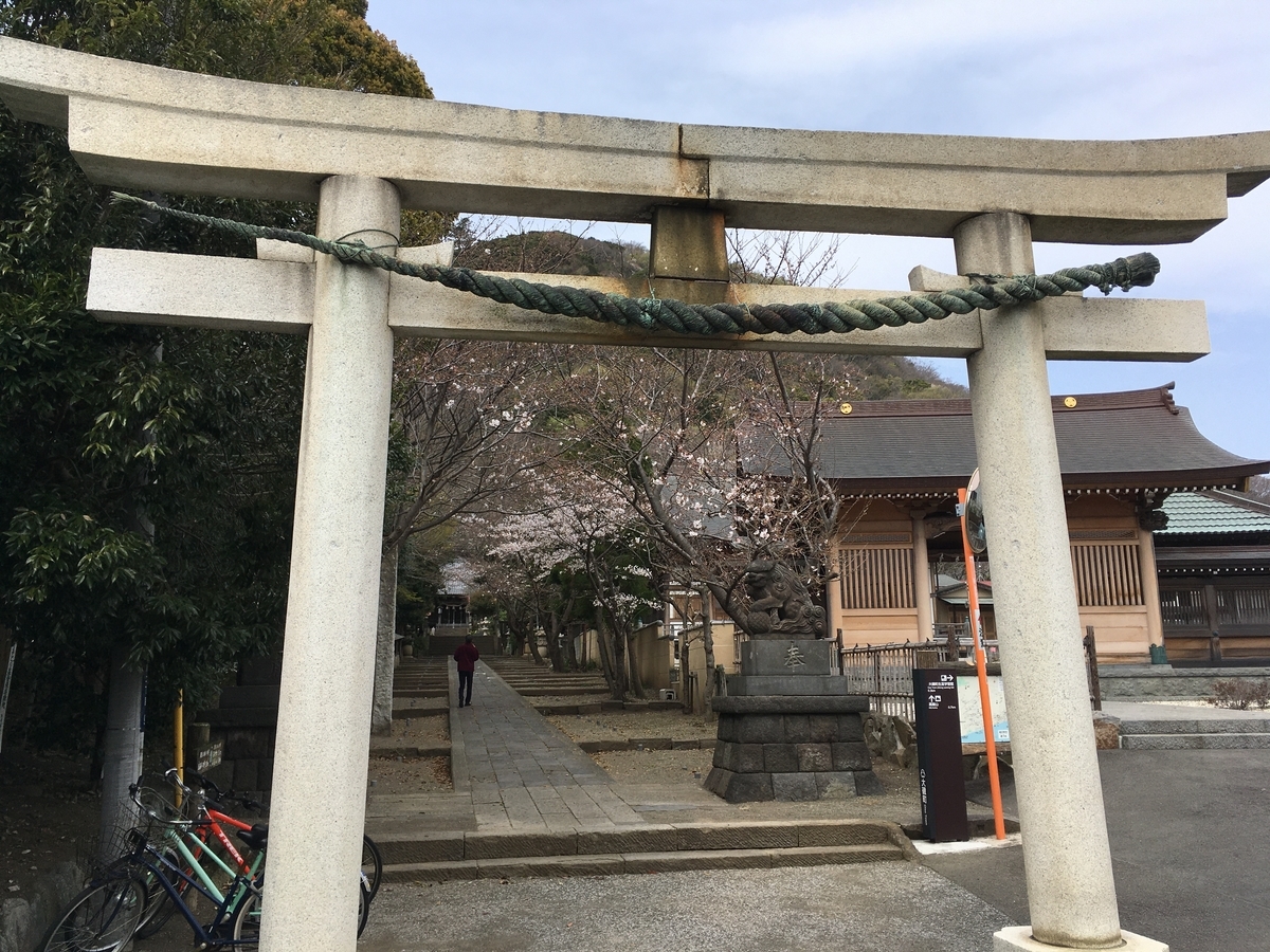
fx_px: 1064
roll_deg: +2.1
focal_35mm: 29
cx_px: 635
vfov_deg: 48.2
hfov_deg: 61.7
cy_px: 476
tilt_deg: +10.6
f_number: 2.2
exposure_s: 1/1099
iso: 25
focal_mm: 4.15
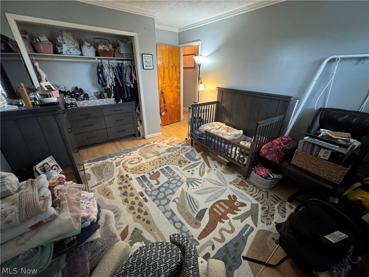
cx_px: 184
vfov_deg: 85.7
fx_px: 149
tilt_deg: -26.0
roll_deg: +0.0
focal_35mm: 14
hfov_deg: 102.1
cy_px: 138
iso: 1000
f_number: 2.2
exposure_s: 1/60
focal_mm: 2.22
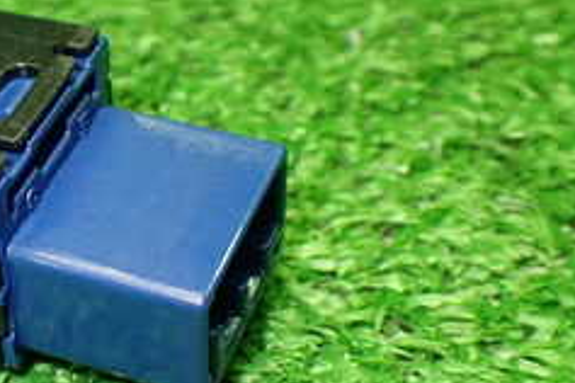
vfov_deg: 17.3
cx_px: -73
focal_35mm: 79
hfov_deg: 23.9
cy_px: 192
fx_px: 1262
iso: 640
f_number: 2.3
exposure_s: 1/125
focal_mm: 5.4
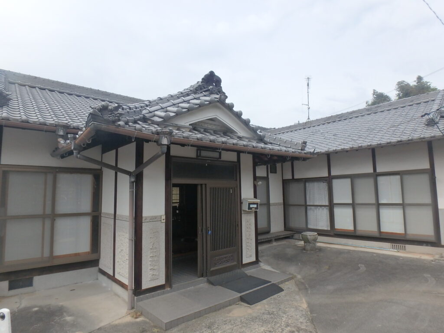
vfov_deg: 63.4
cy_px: 166
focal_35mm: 21
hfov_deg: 79.0
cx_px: 222
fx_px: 269
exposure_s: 1/500
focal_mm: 3.7
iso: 125
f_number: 6
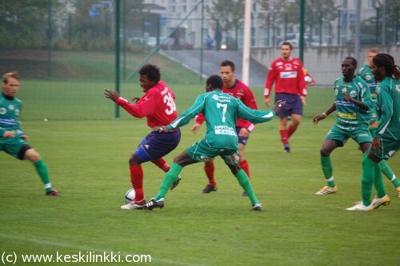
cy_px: 133
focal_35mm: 278
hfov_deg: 7.4
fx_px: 3079
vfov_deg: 4.9
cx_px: 200
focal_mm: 185
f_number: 5.6
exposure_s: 1/125
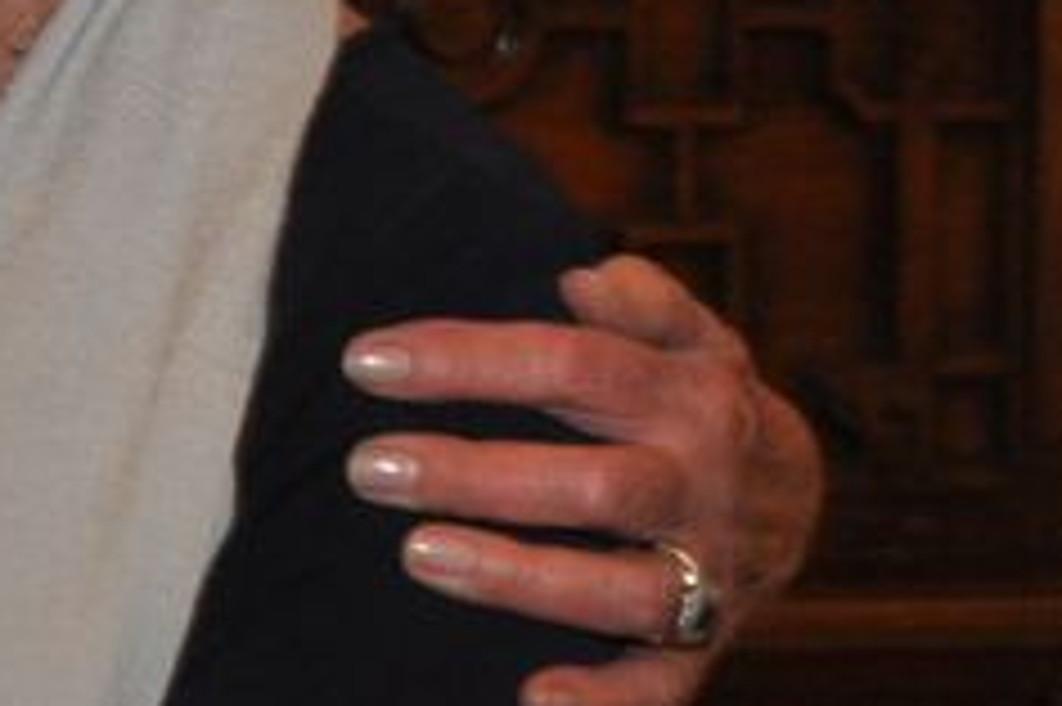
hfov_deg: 9.8
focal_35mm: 179
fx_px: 5277
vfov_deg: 7.5
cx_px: -1714
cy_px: -378
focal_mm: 22
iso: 800
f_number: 4
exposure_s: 1/60
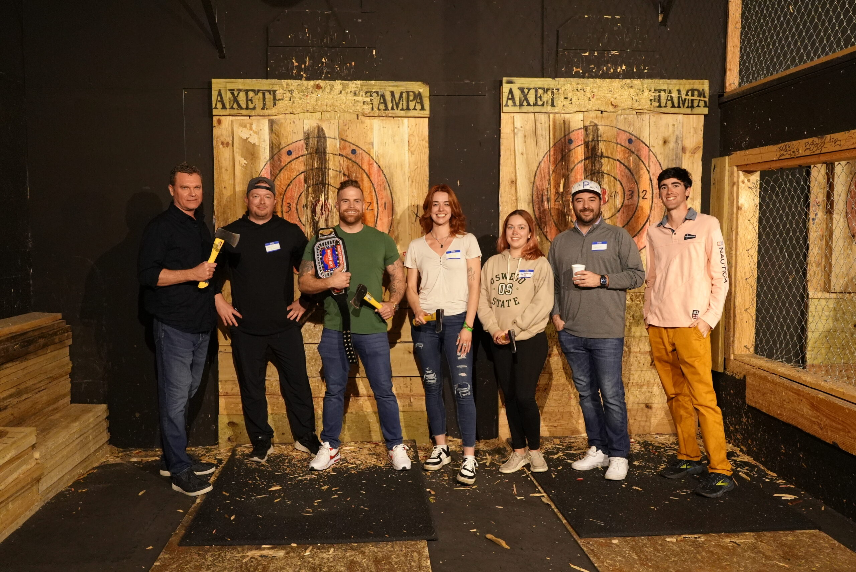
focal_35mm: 35
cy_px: 286
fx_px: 833
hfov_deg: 54.4
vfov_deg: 37.9
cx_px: 428
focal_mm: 35
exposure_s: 1/160
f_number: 4
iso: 6400
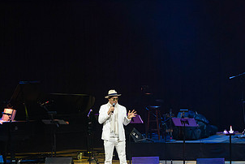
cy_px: 56
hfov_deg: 9.6
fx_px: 1451
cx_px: 143
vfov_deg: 6.5
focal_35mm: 213
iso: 2500
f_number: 5.6
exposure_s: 1/250
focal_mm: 100
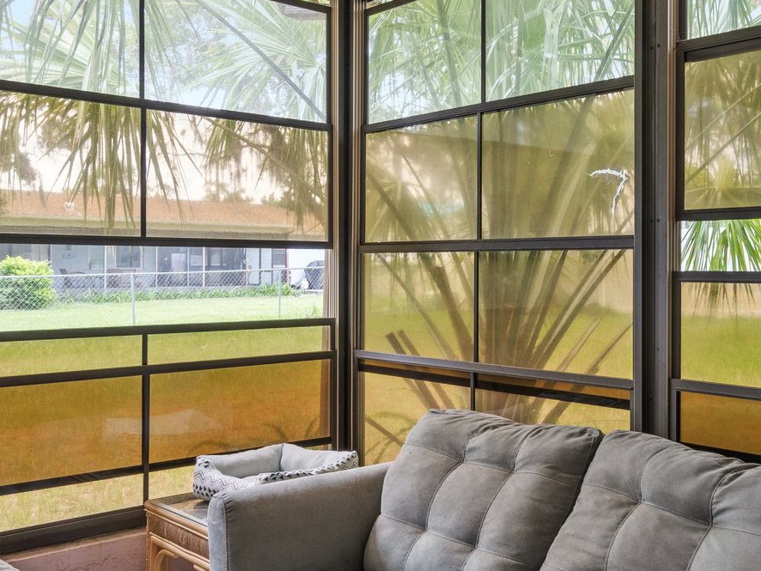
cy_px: 276
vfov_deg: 36.0
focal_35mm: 40
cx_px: 547
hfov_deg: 45.5
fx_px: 880
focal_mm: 18
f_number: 8
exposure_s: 1/2.5
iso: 320
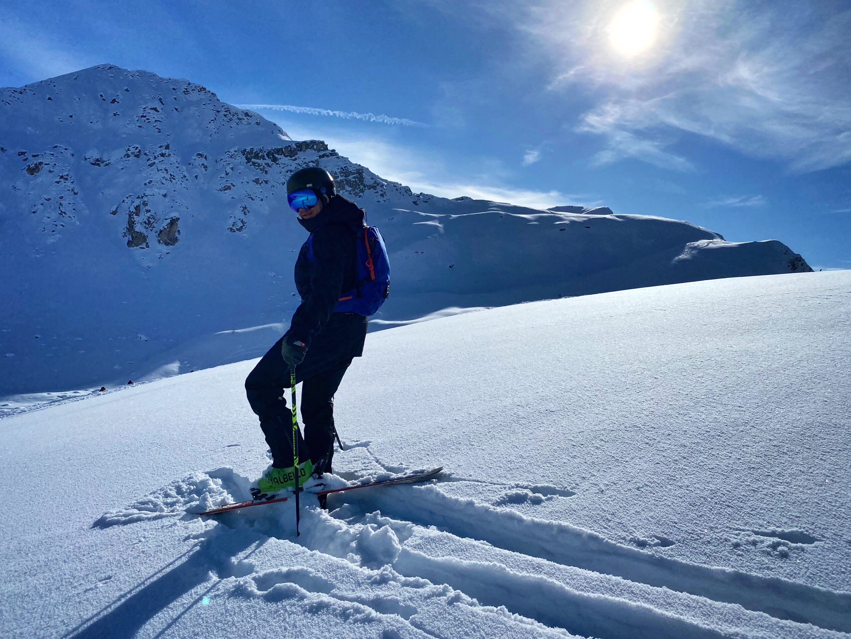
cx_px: 426
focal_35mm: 26
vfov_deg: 53.1
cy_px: 320
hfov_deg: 67.3
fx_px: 639
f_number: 1.8
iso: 32
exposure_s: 1/11494
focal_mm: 4.25
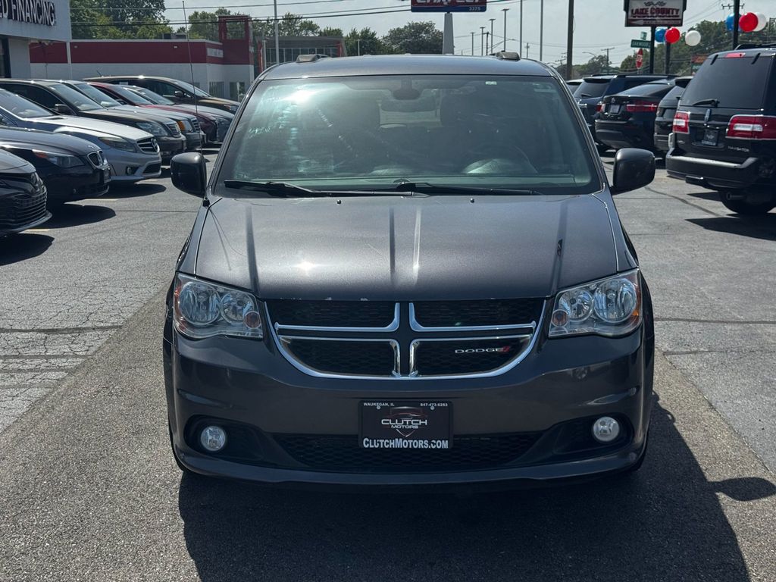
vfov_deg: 30.3
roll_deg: +0.4
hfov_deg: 39.7
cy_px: 291
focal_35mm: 48
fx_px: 1076
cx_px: 388
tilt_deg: -11.4
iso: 64
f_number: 1.78
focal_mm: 6.76
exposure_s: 1/4310
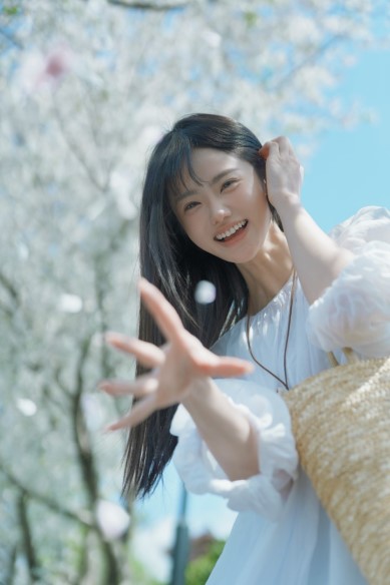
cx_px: 195
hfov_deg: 27.5
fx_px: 797
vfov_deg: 40.4
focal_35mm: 49
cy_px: 292
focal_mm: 49
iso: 125
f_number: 2
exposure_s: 1/4000
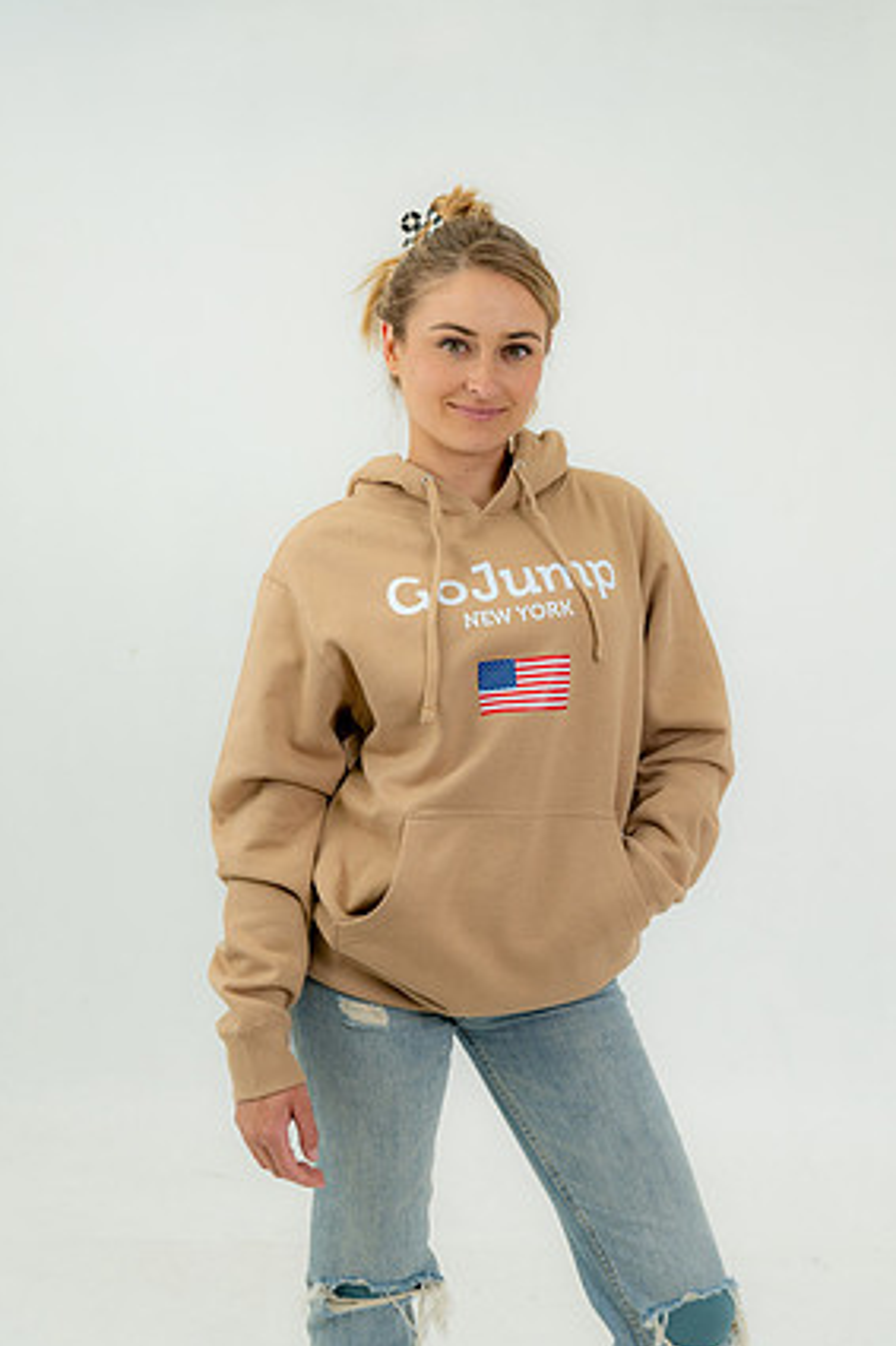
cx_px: 437
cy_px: 703
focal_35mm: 54
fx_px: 2017
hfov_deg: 25.0
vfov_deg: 36.9
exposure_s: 1/160
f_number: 8
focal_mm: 51
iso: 800
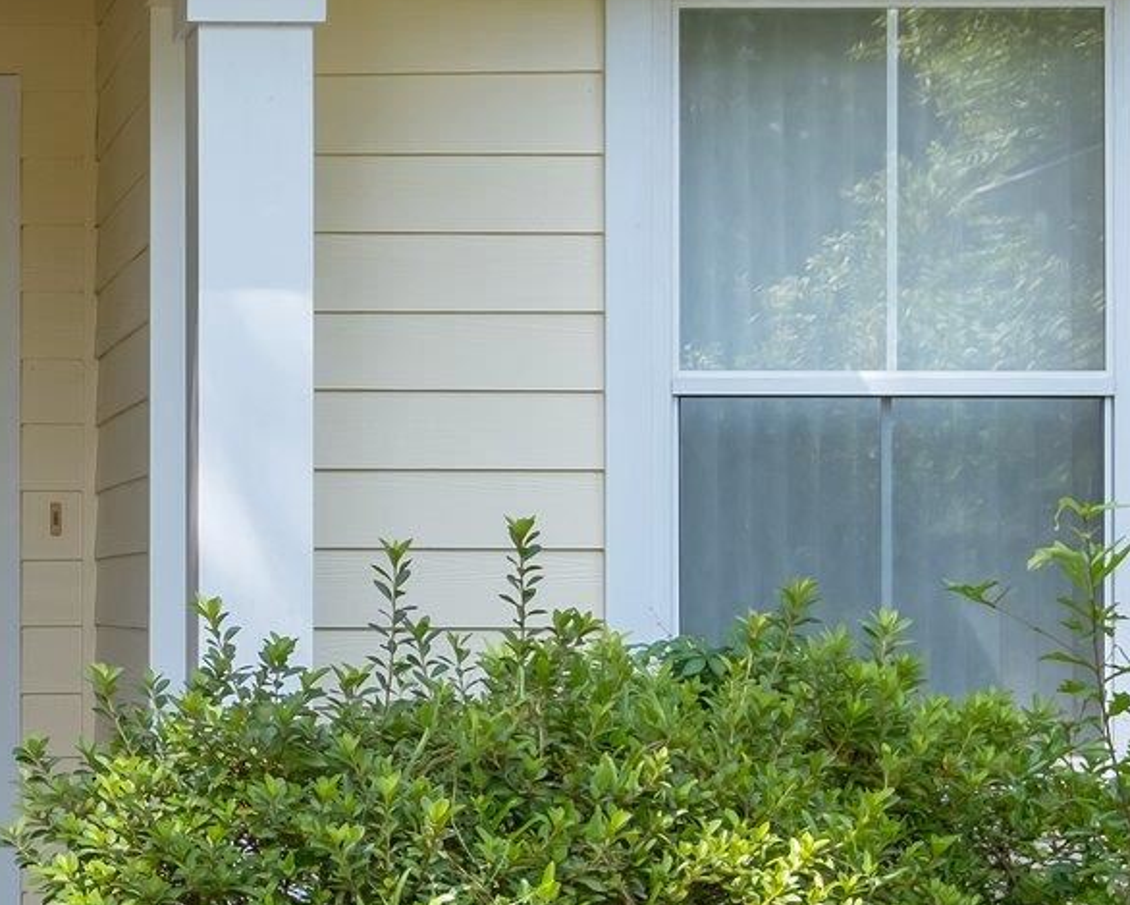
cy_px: 576
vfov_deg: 13.1
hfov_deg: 15.4
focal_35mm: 118
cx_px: -409
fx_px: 3947
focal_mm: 24
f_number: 8
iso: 250
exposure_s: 1/100
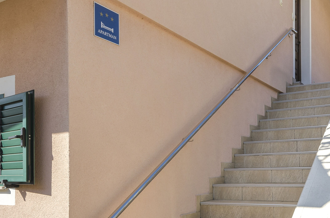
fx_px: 365
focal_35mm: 40
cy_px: 140
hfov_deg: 48.0
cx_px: 217
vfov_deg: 33.1
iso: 100
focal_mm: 15
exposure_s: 1/200
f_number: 10
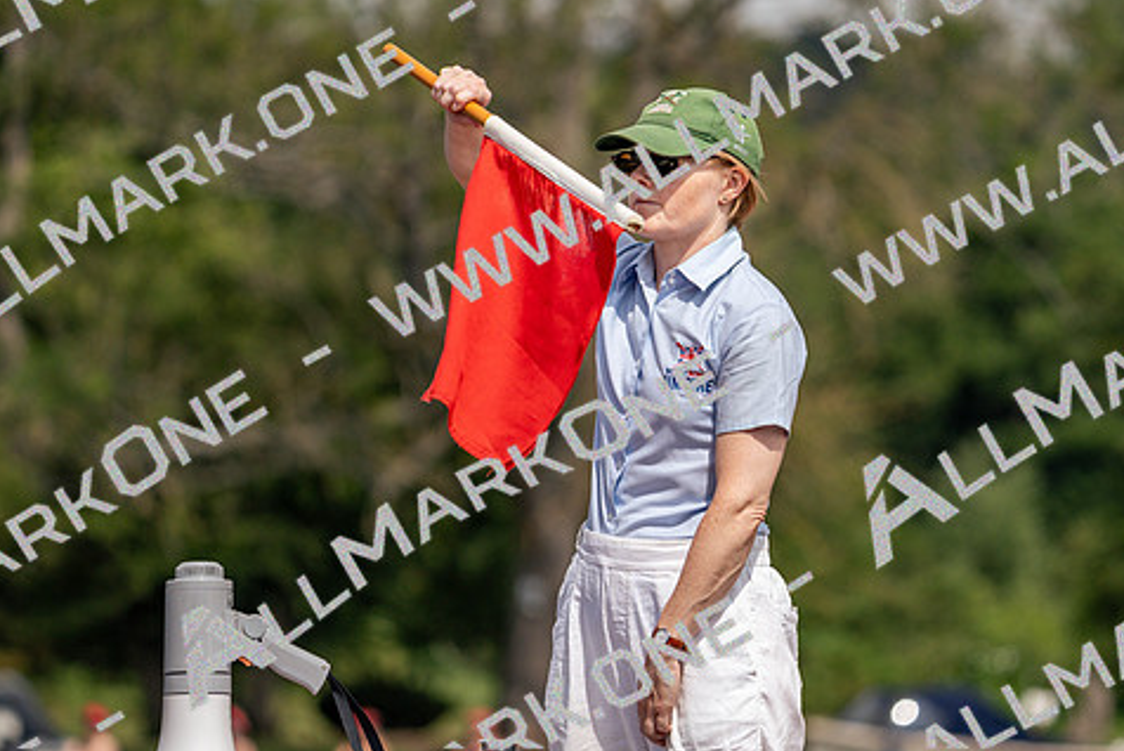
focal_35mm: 352
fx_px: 10996
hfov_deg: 5.9
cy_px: 344
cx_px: 661
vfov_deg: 3.9
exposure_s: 1/1600
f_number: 5.6
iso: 200
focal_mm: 289
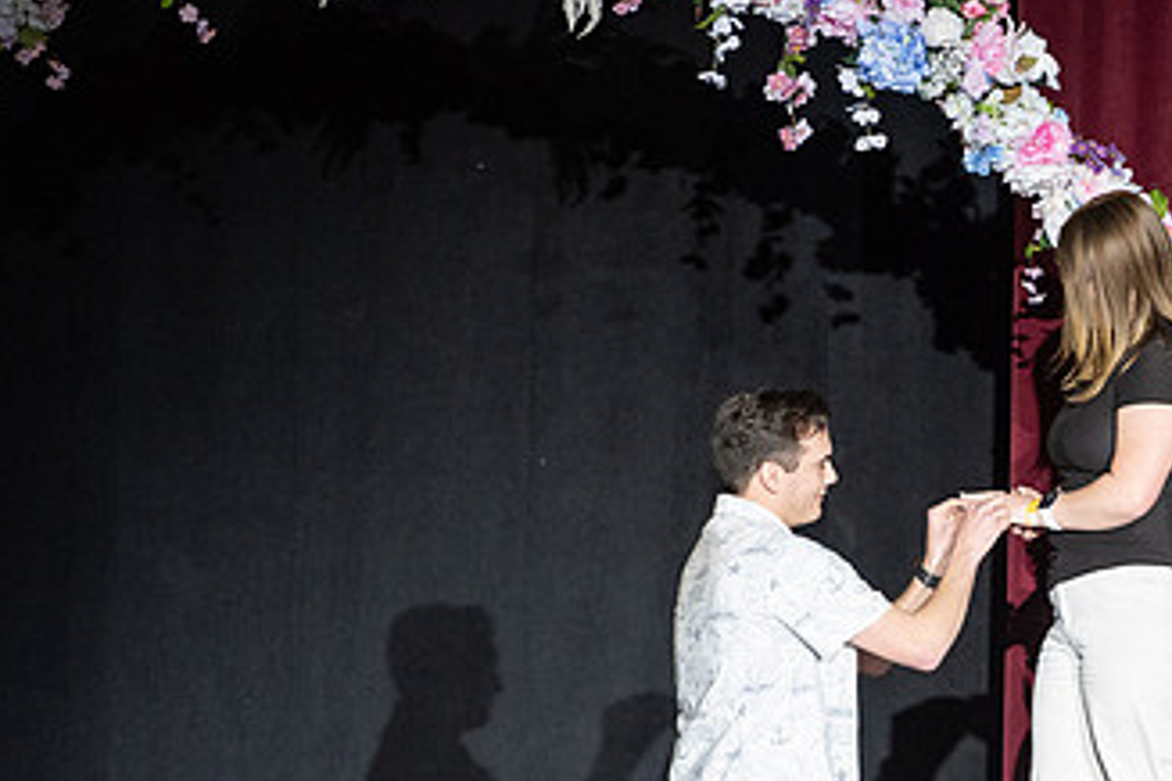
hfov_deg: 5.4
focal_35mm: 380
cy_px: 511
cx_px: 947
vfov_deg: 3.6
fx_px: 12370
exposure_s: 1/1000
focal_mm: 200
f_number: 2.8
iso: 1250
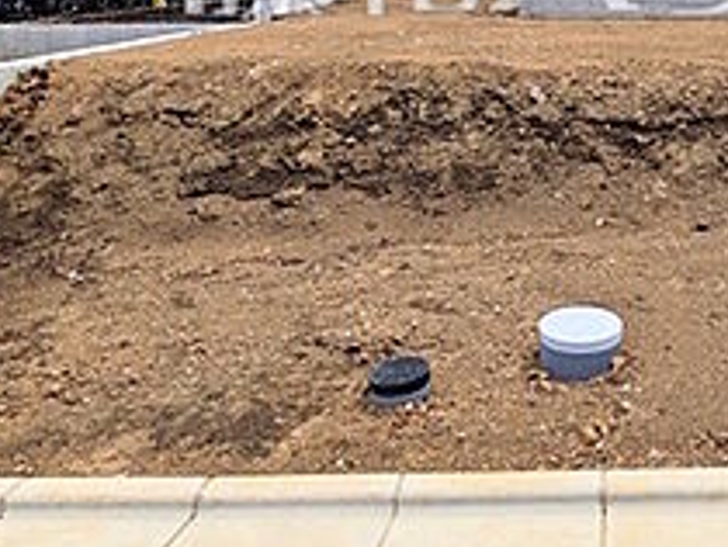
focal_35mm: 40
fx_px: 842
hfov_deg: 45.1
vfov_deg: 32.0
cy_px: -48
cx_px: 548
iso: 52
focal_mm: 1.83
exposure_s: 1/2532
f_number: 2.2
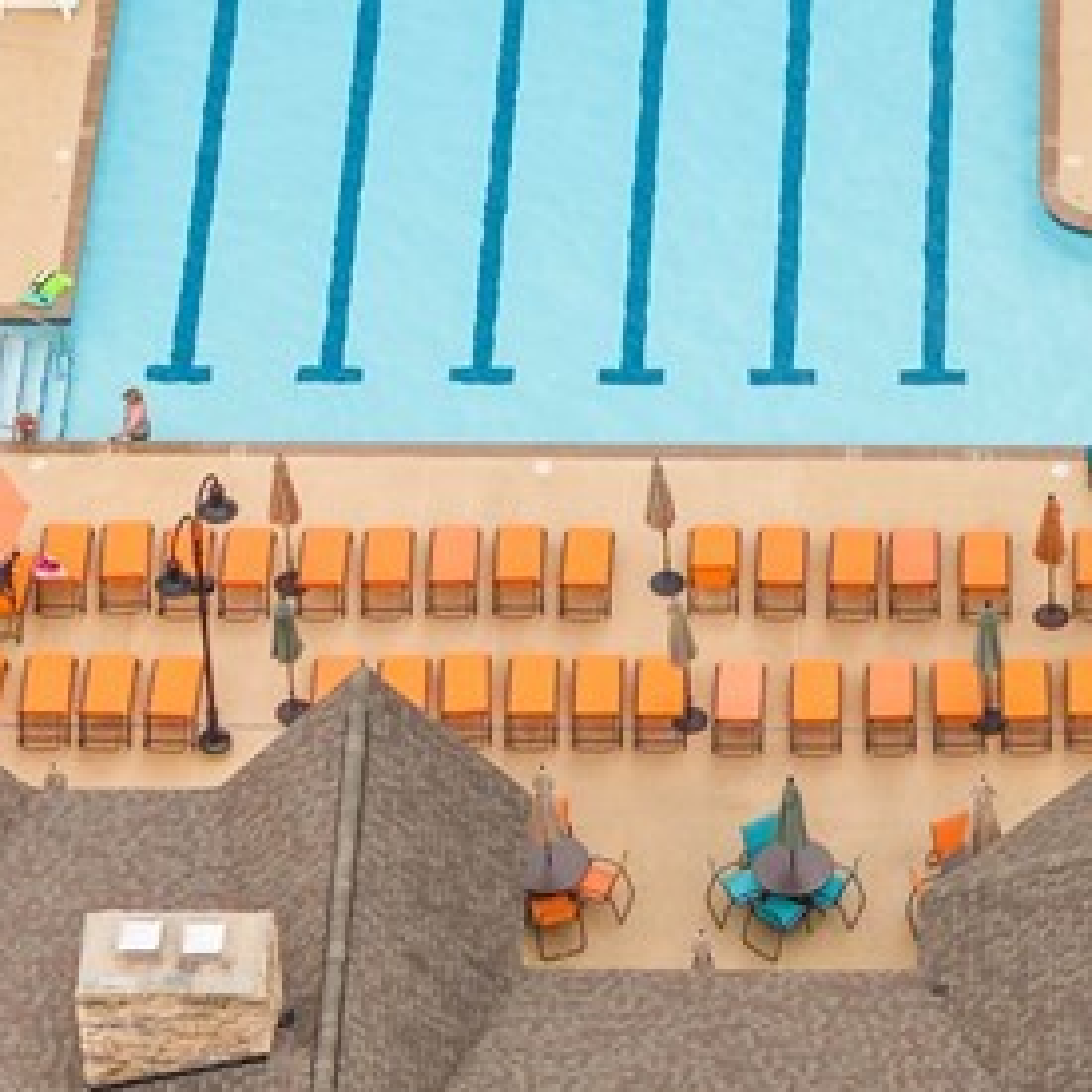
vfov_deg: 7.5
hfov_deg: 7.6
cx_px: 1096
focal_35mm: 230
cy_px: -264
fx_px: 8209
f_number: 2.8
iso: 400
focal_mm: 19.35
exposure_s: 1/30
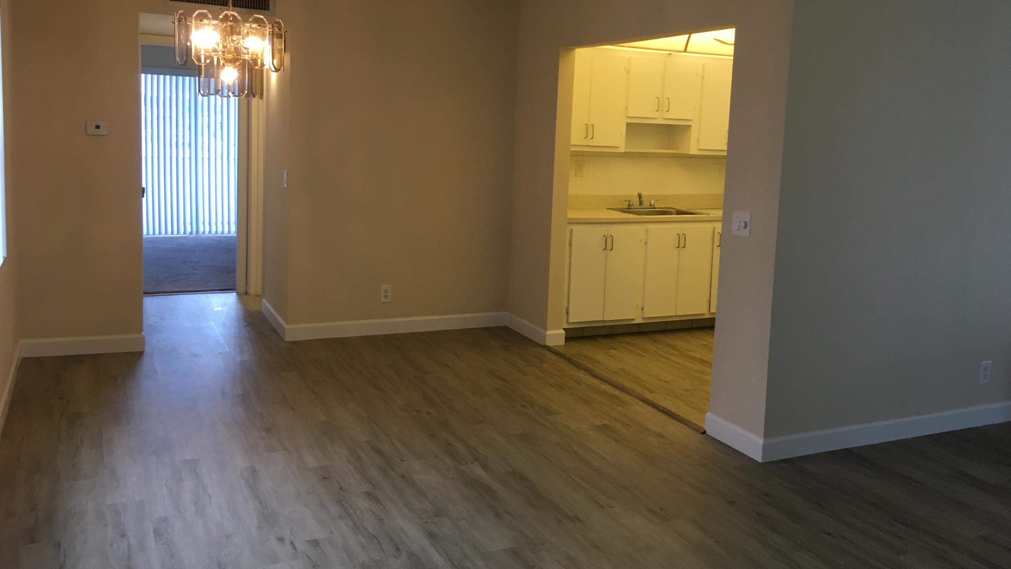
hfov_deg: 61.0
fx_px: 858
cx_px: 509
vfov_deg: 36.5
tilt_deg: -7.9
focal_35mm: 32
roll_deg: -2.2
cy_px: 218
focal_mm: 4.15
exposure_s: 1/30
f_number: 2.2
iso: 40
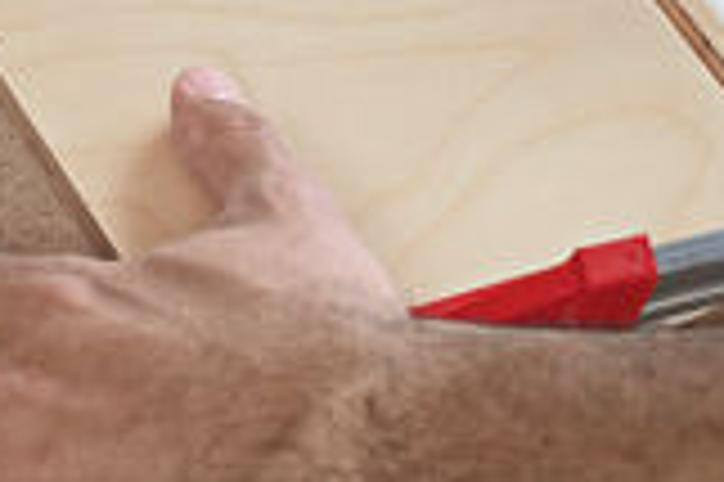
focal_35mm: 298
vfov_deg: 4.5
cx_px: 657
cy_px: -714
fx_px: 5987
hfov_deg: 6.9
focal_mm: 60
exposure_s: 1/80
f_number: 4.5
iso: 1000
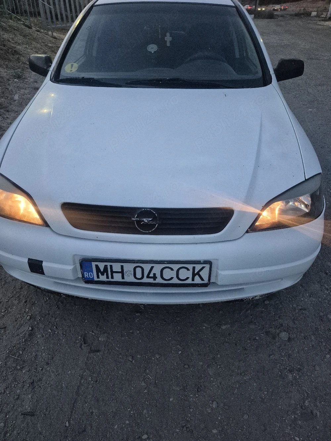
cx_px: 166
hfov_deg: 58.9
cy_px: 220
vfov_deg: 73.9
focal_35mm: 23
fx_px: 293
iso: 1600
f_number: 1.8
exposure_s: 1/100
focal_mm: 5.4
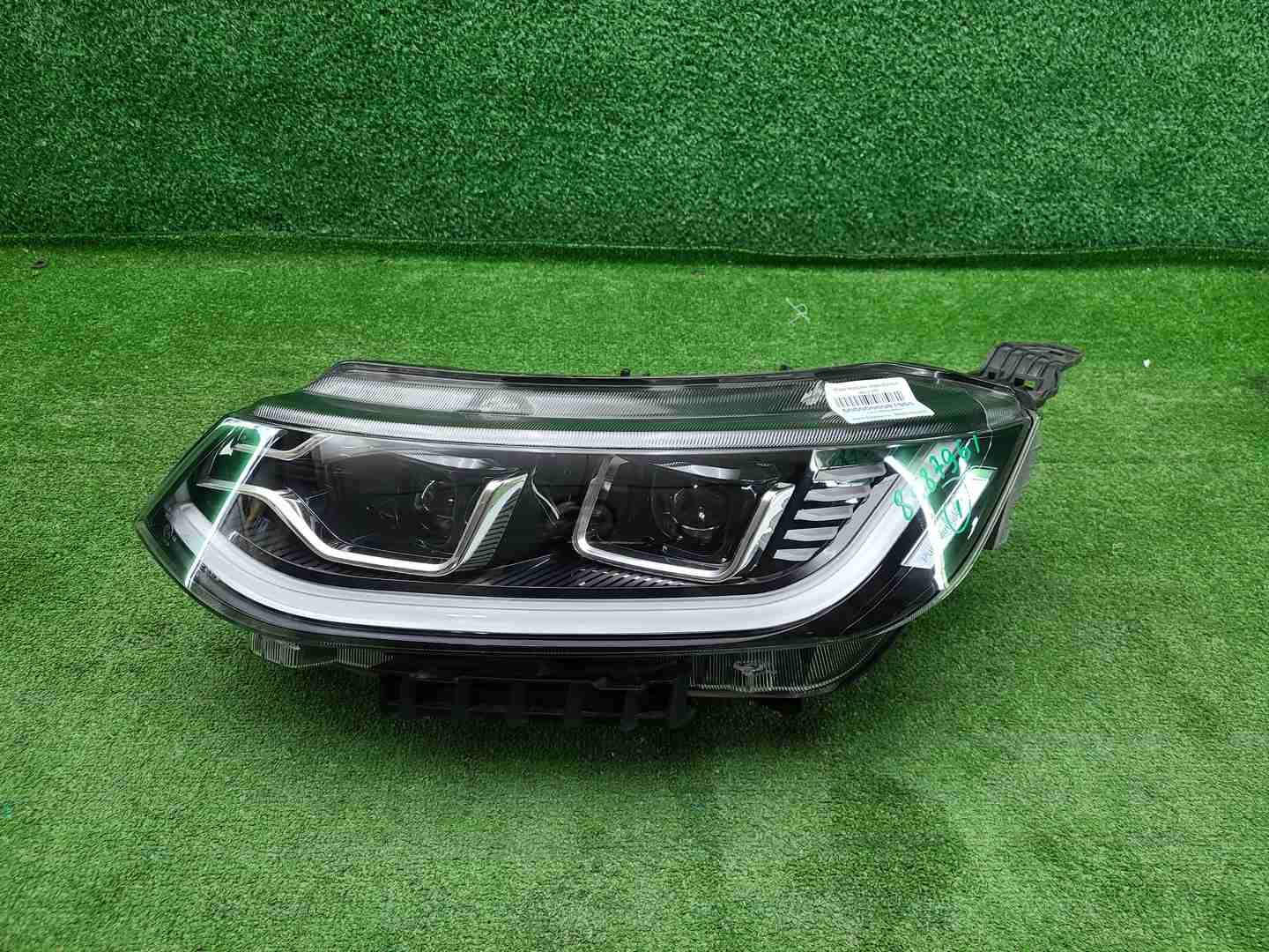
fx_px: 953
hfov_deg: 67.3
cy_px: 476
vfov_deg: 53.1
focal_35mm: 26
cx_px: 634
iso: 140
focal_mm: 5.4
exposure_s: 1/50
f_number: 1.8
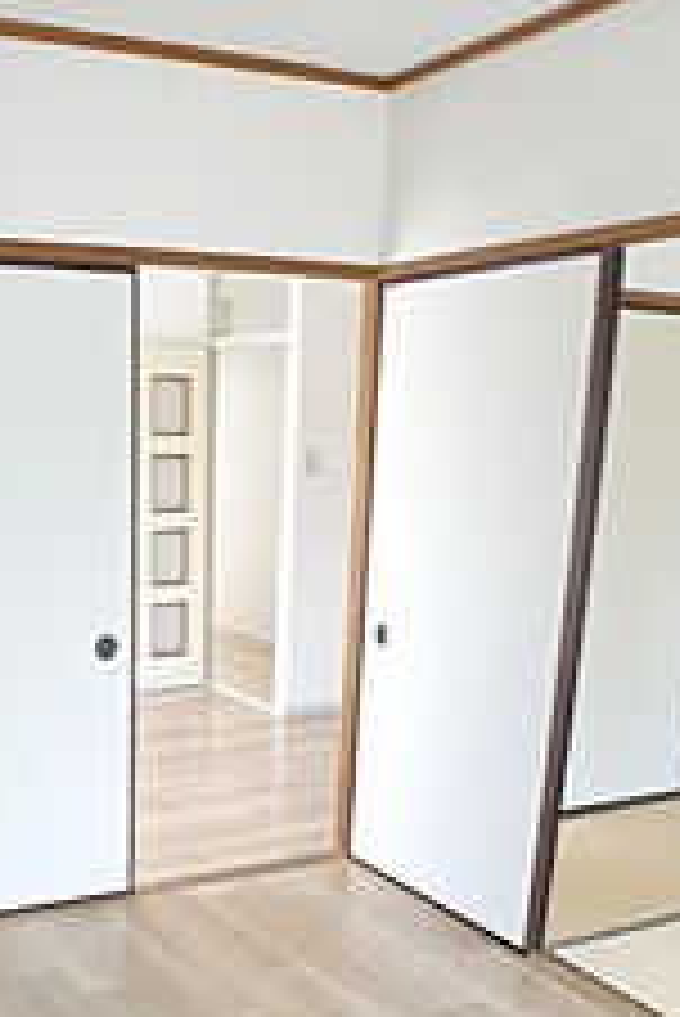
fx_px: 1443
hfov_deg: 26.0
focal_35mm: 51
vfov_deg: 37.0
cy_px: 860
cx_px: 126
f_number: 2
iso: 80
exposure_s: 1/25
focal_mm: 5.1
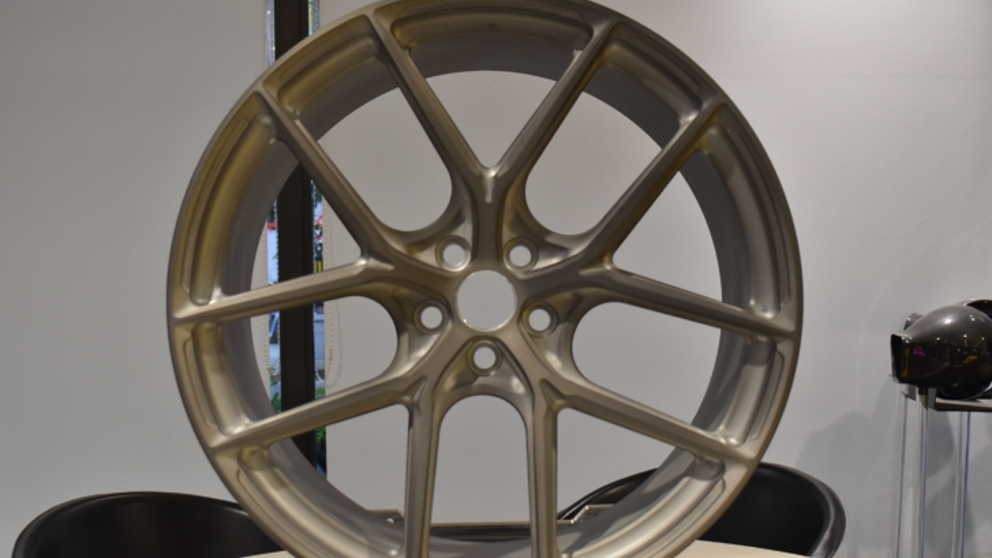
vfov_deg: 24.9
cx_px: 502
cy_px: 290
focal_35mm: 48
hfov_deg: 42.9
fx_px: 1263
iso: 900
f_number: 5.6
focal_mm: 30
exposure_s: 1/125
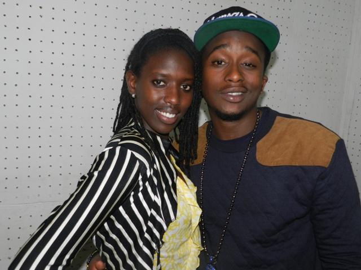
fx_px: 334
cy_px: 135
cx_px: 180
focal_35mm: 32
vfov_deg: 44.2
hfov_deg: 56.8
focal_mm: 5.6
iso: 200
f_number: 3.7
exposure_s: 1/30
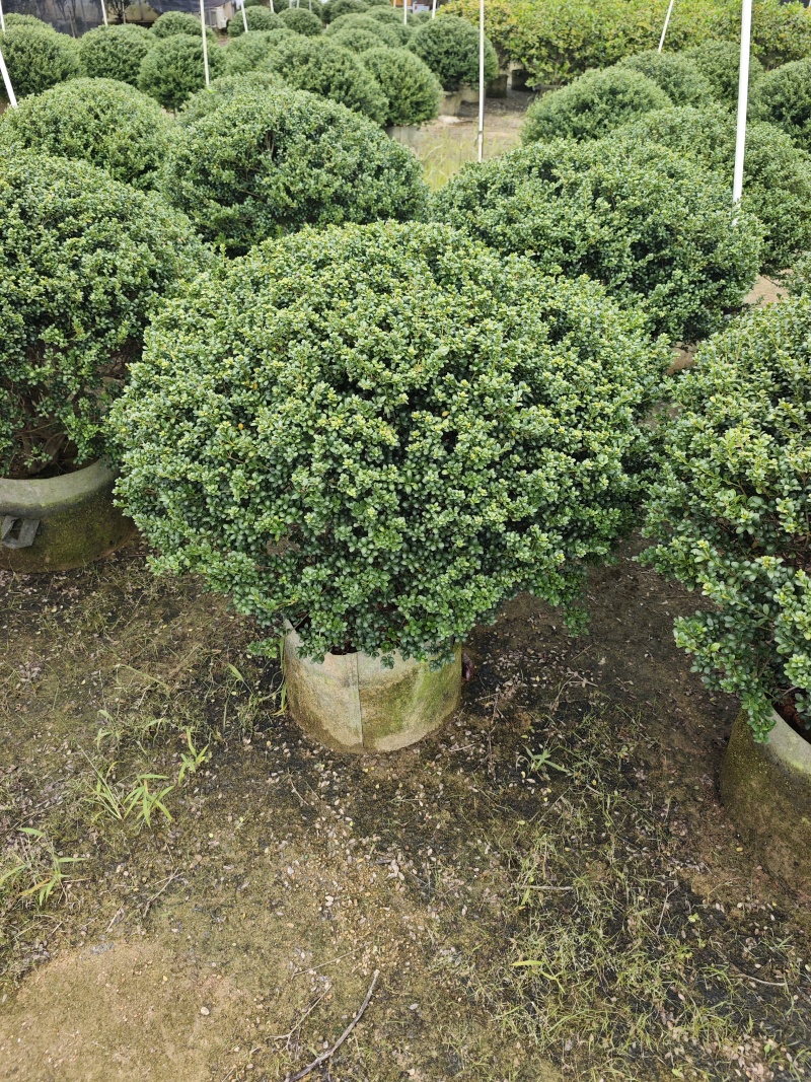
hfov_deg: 58.9
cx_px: 406
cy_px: 541
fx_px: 719
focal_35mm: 23
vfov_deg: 73.9
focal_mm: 6.55
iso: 50
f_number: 1.6
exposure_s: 1/669
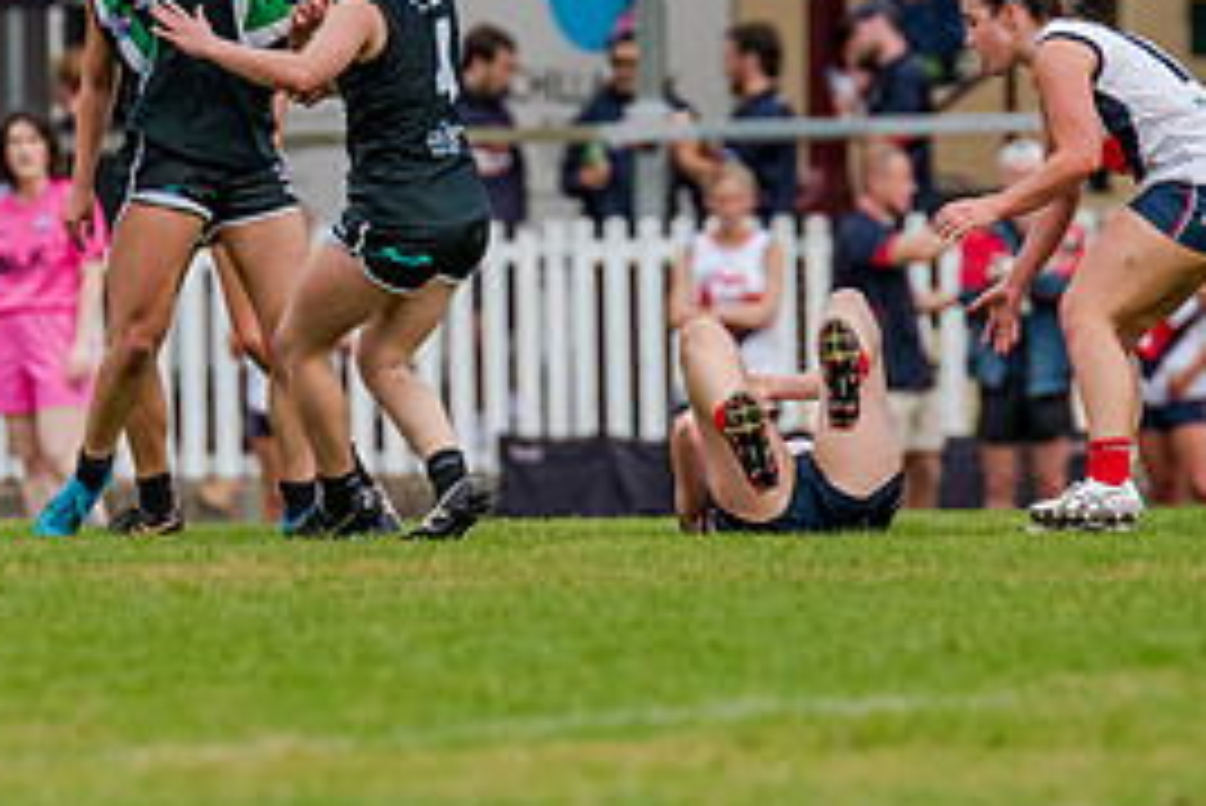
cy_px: 51
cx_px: 207
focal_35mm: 973
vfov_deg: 1.4
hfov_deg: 2.1
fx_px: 32612
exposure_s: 1/1600
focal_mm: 420
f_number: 5.6
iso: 800
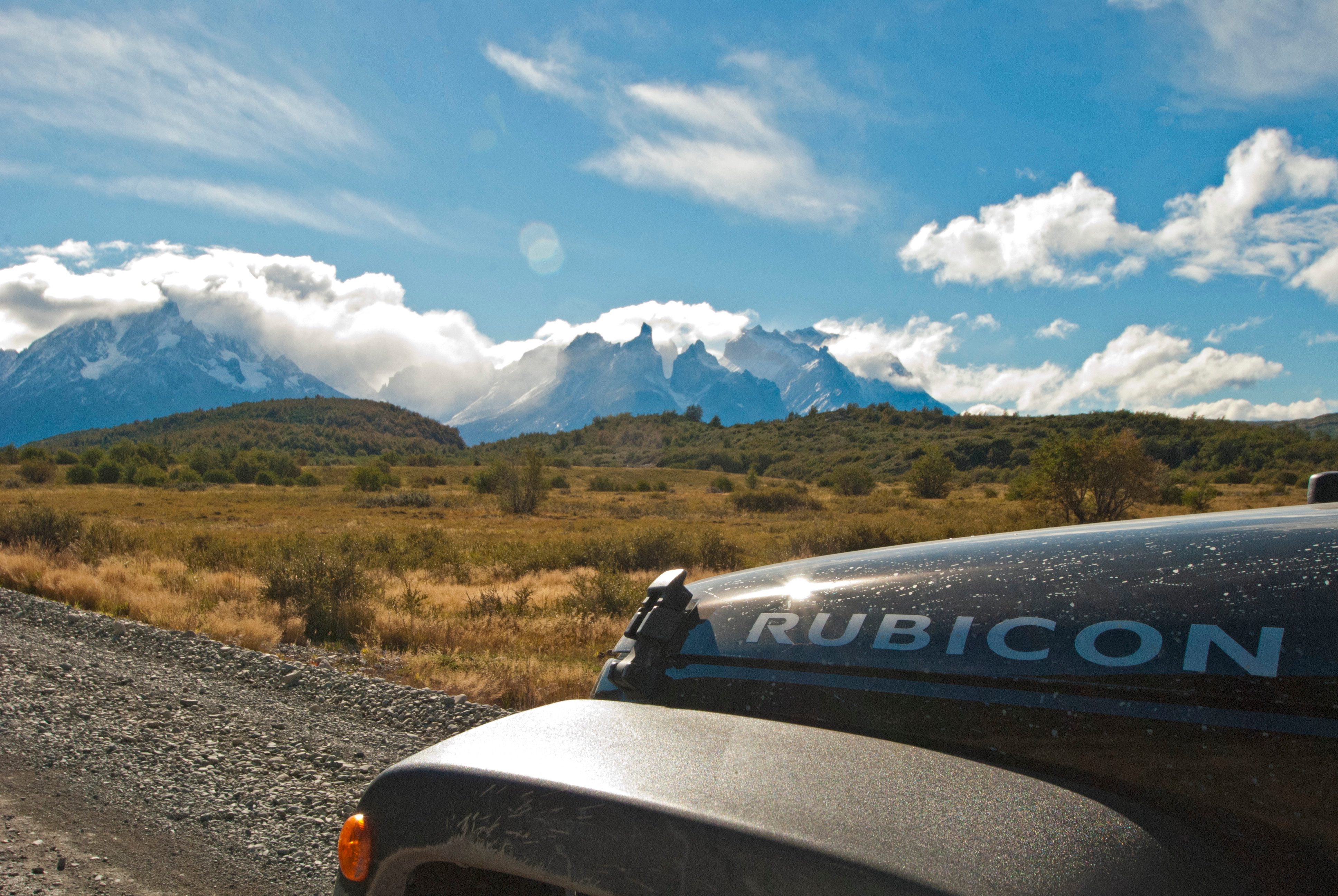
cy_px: 448
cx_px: 669
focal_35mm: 36
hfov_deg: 53.1
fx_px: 1340
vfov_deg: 37.0
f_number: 20
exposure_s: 1/200
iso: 400
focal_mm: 24
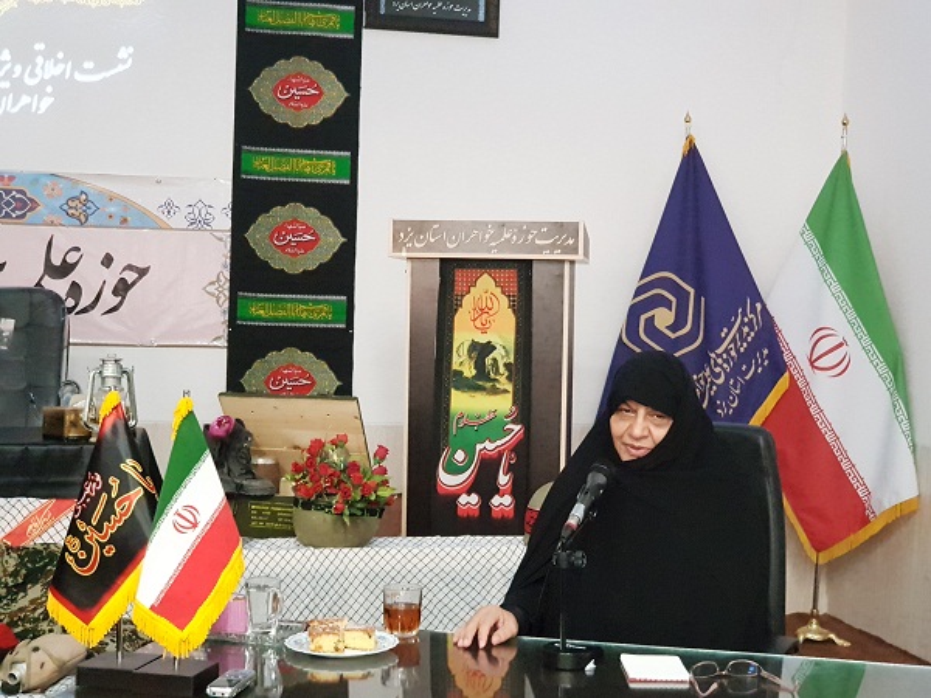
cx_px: 466
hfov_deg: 36.8
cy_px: 349
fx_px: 1399
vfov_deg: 28.0
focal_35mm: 52
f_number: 2.4
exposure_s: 1/30
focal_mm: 6
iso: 800
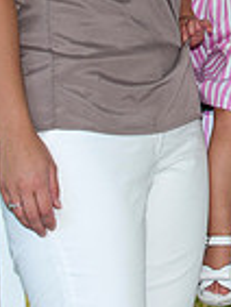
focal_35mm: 340
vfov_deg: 5.8
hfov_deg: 4.3
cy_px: -105
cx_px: 381
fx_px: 3021
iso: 250
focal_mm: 86
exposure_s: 1/125
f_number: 5.6
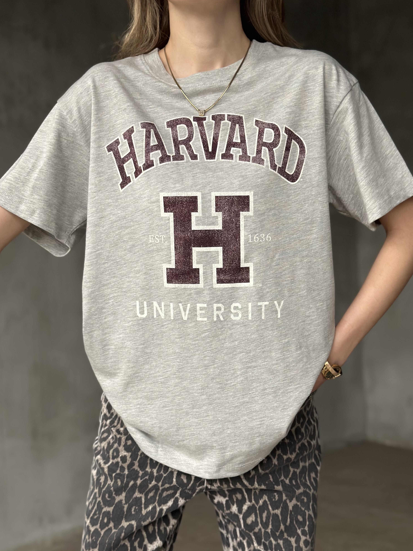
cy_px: 275
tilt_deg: -2.9
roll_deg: +0.8
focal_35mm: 49
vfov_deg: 38.9
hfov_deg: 29.7
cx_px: 210
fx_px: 780
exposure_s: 1/60
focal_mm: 6.86
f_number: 1.78
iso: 200
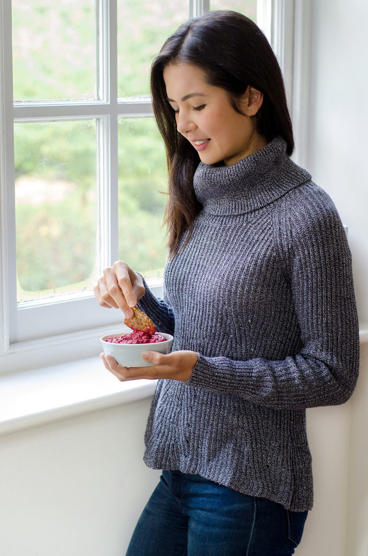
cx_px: 184
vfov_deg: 27.0
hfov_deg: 18.1
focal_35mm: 75
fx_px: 1155
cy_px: 278
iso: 500
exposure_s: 1/80
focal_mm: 50
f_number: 3.2
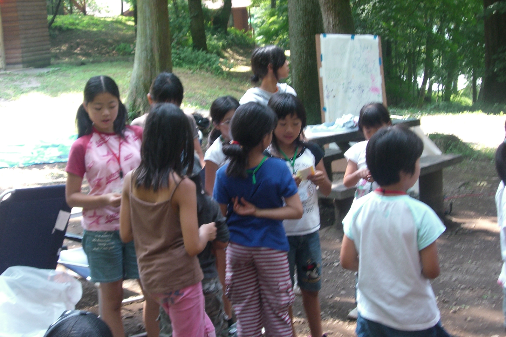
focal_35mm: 69
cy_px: 153
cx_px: 253
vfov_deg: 19.7
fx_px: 970
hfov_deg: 29.2
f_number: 3.6
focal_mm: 10.7
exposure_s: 1/60
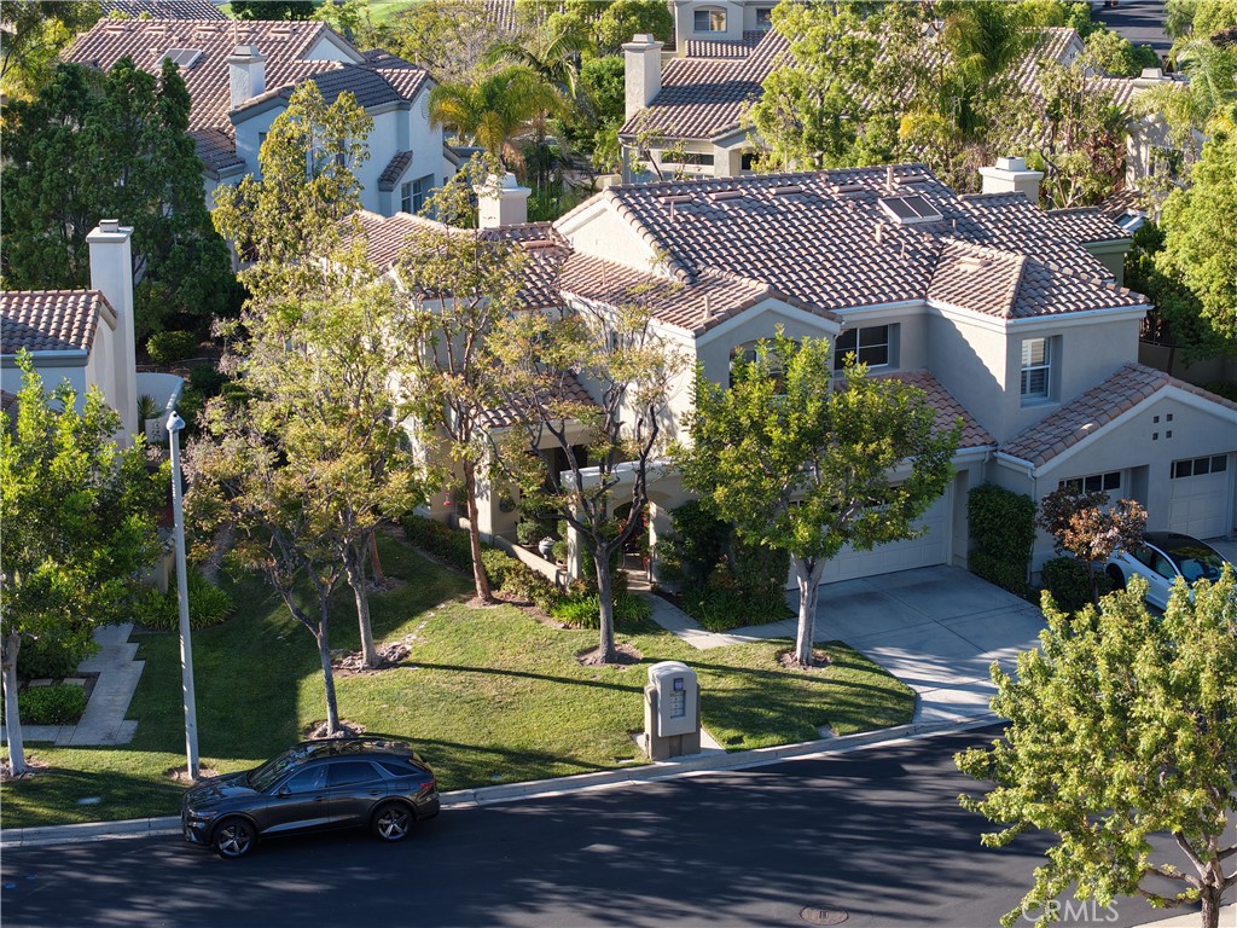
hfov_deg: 27.8
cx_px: 618
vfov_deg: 21.0
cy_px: 464
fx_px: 2501
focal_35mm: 70
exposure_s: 1/320
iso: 100
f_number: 2.8
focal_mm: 19.35
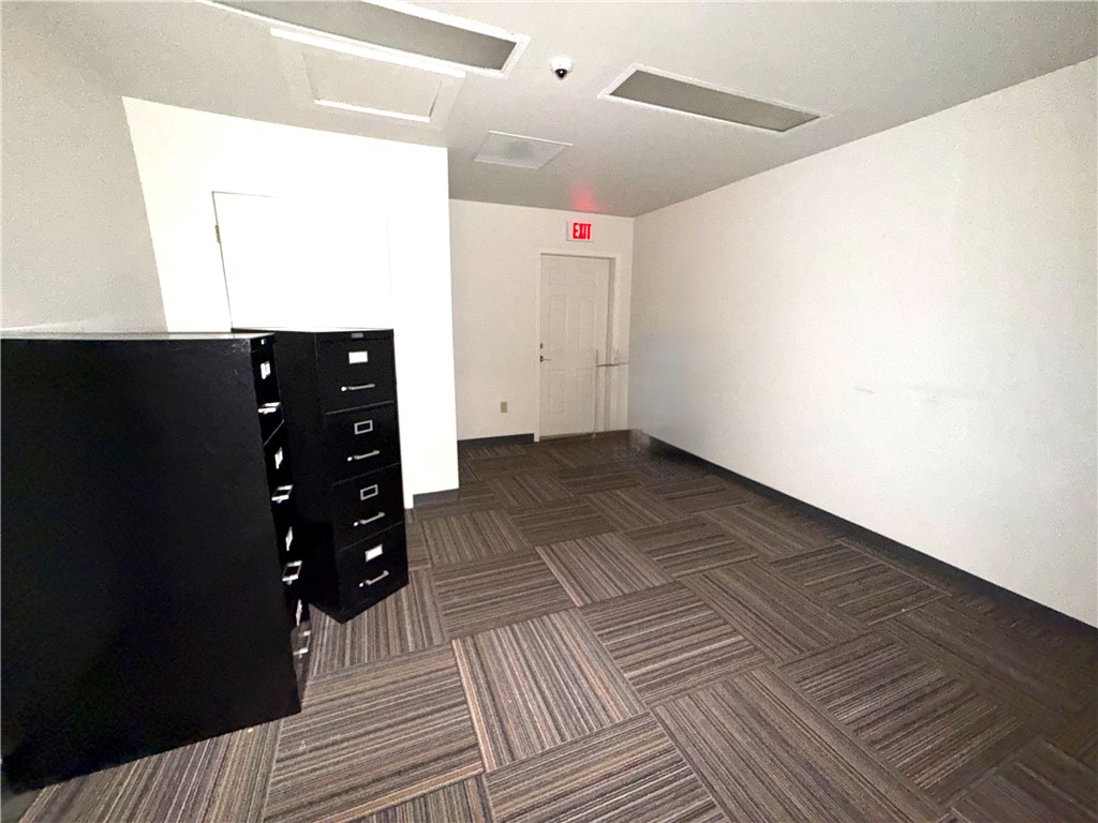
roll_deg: -0.8
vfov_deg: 85.7
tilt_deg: -11.8
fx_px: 444
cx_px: 549
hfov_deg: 102.1
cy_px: 412
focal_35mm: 14
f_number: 2.2
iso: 500
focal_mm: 2.22
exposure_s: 1/16
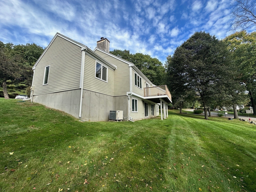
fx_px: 104
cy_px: 96
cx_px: 128
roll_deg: +0.4
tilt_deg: +9.6
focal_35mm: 14
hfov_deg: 102.1
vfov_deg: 85.7
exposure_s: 1/861
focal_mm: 2.22
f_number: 2.2
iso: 40
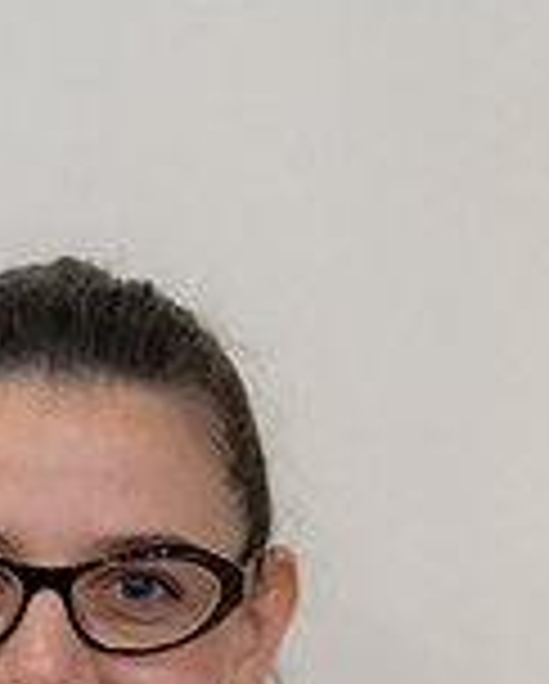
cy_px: 963
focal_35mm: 499
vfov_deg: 3.9
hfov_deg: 3.1
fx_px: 10115
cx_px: 18
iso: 5000
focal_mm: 180
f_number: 4
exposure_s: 1/80
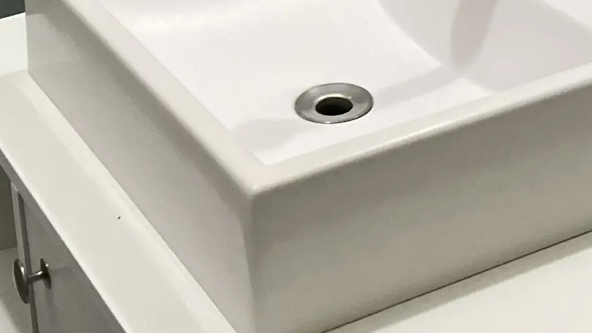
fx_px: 1554
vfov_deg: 11.1
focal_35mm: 99
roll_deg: +4.5
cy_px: -325
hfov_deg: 21.5
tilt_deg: -13.3
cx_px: 214
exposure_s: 1/60
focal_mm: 4.2
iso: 500
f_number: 1.6
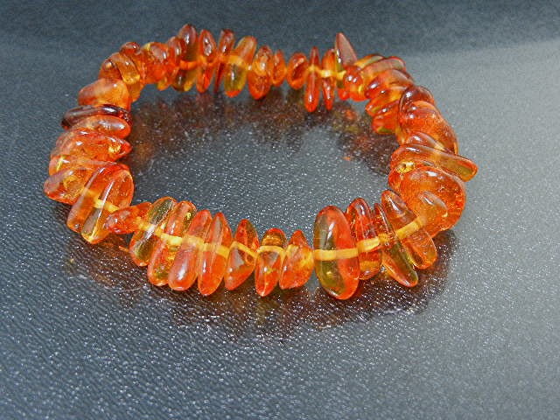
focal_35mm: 52
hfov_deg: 36.8
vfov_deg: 28.0
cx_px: 280
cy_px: 210
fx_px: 841
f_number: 3.9
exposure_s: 1/30
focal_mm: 9.3
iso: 542
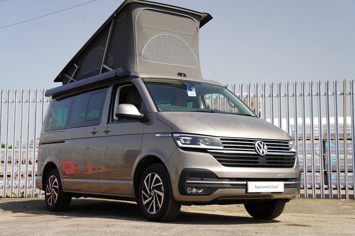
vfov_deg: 24.0
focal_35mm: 56
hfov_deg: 35.5
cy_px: 118
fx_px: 555
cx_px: 178
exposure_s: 1/200
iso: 100
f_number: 5
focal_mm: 56.3
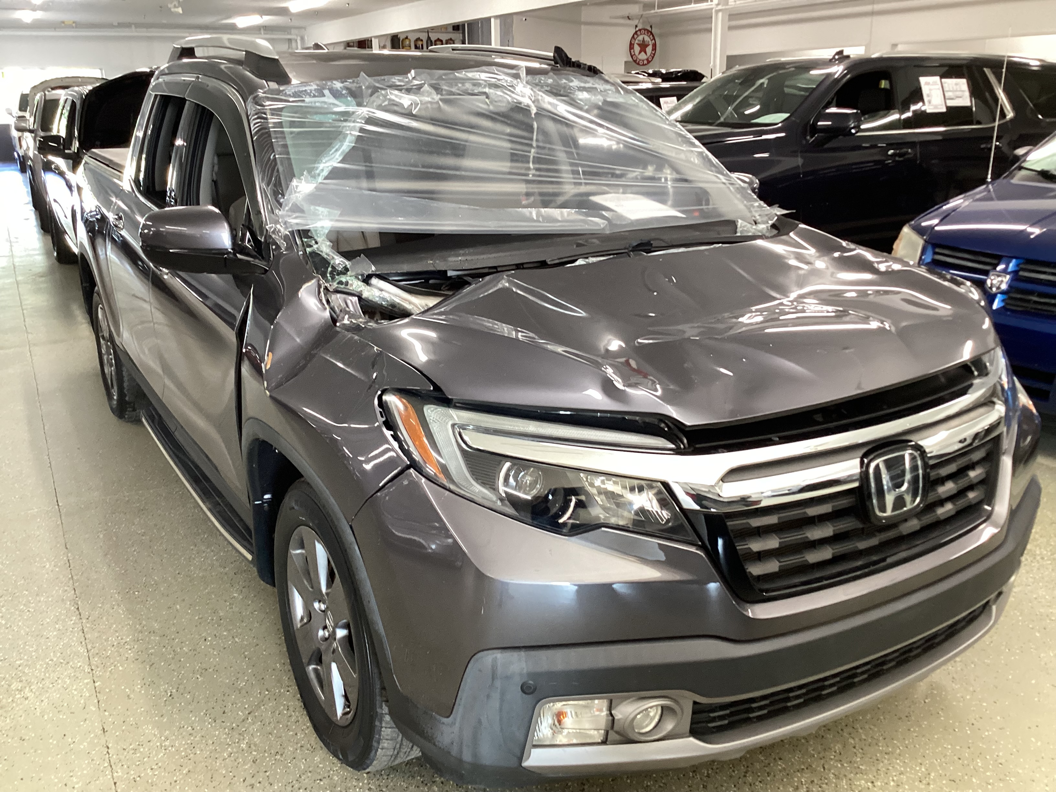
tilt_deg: -18.2
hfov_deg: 58.4
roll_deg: +0.2
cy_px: 396
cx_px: 528
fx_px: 946
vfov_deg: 45.4
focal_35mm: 31
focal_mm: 3.3
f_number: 2.4
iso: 200
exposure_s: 1/50
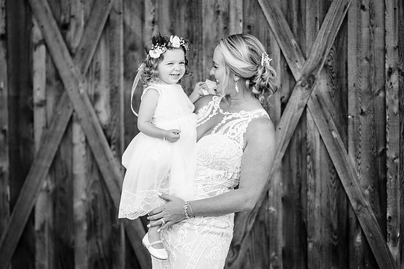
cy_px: 146
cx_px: 206
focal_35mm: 116
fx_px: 1297
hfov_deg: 17.7
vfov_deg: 11.9
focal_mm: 106
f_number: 2.8
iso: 100
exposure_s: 1/250
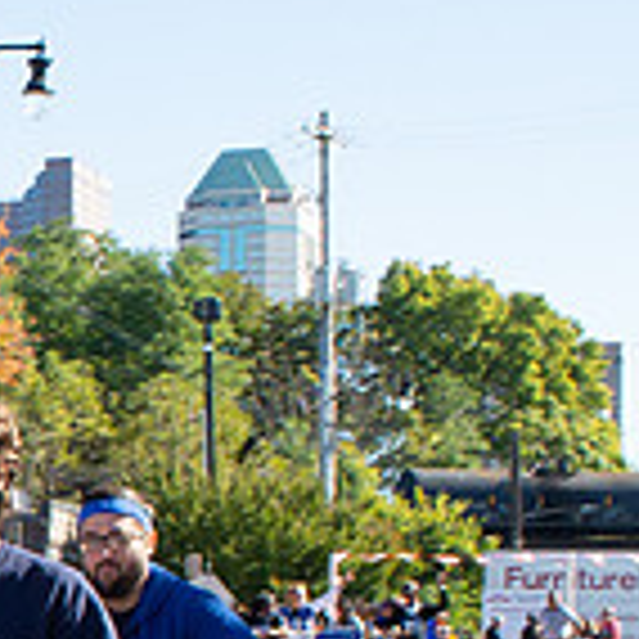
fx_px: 2882
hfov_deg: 11.3
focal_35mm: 138
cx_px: -666
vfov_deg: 12.3
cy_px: 781
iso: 500
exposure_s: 1/200
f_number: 13
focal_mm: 26
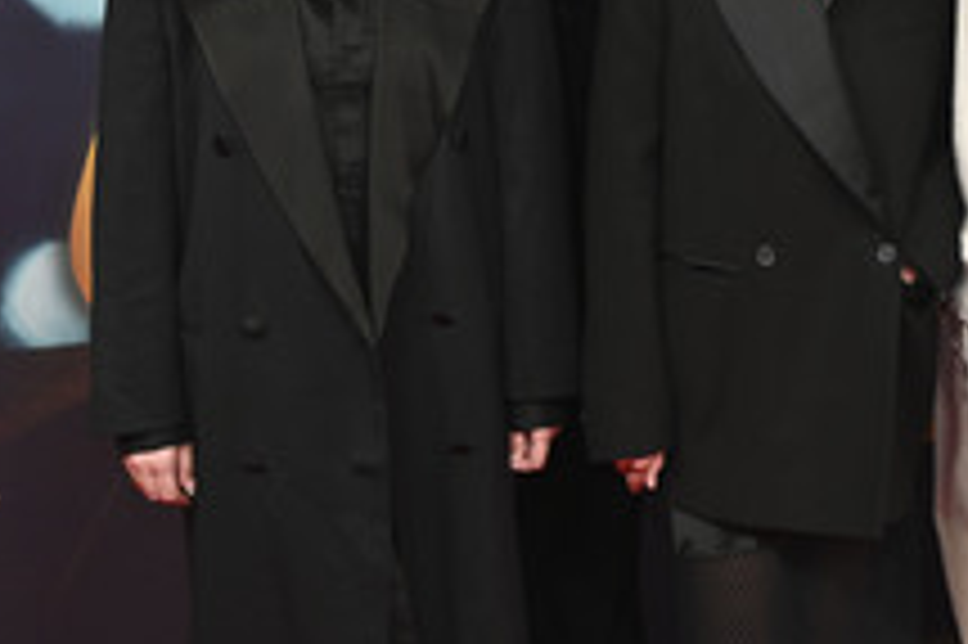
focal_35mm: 86
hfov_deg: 22.8
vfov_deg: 15.7
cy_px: 113
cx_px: 943
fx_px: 2311
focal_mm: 41
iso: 800
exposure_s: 1/160
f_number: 5.6
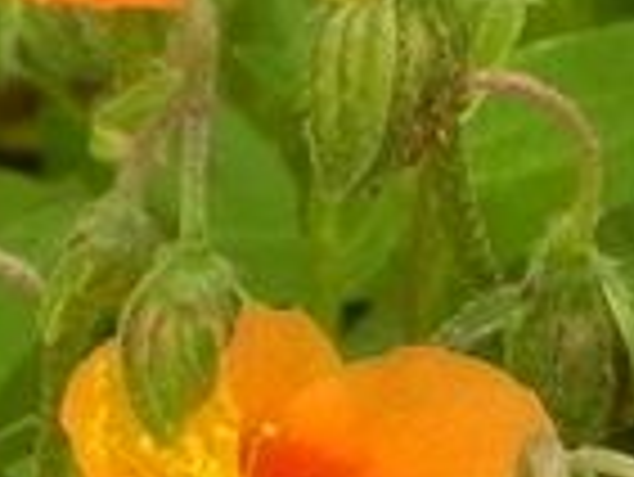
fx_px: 10375
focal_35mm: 566
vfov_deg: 2.6
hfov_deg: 3.5
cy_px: -230
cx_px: -384
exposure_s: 1/100
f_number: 7.1
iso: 160
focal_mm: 13.4
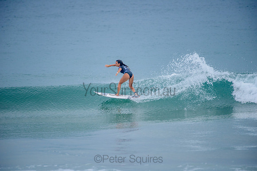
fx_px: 3428
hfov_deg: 4.3
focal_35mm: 480
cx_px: 128
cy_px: 86
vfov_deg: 2.9
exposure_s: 1/2000
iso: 560
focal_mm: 480
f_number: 5.6
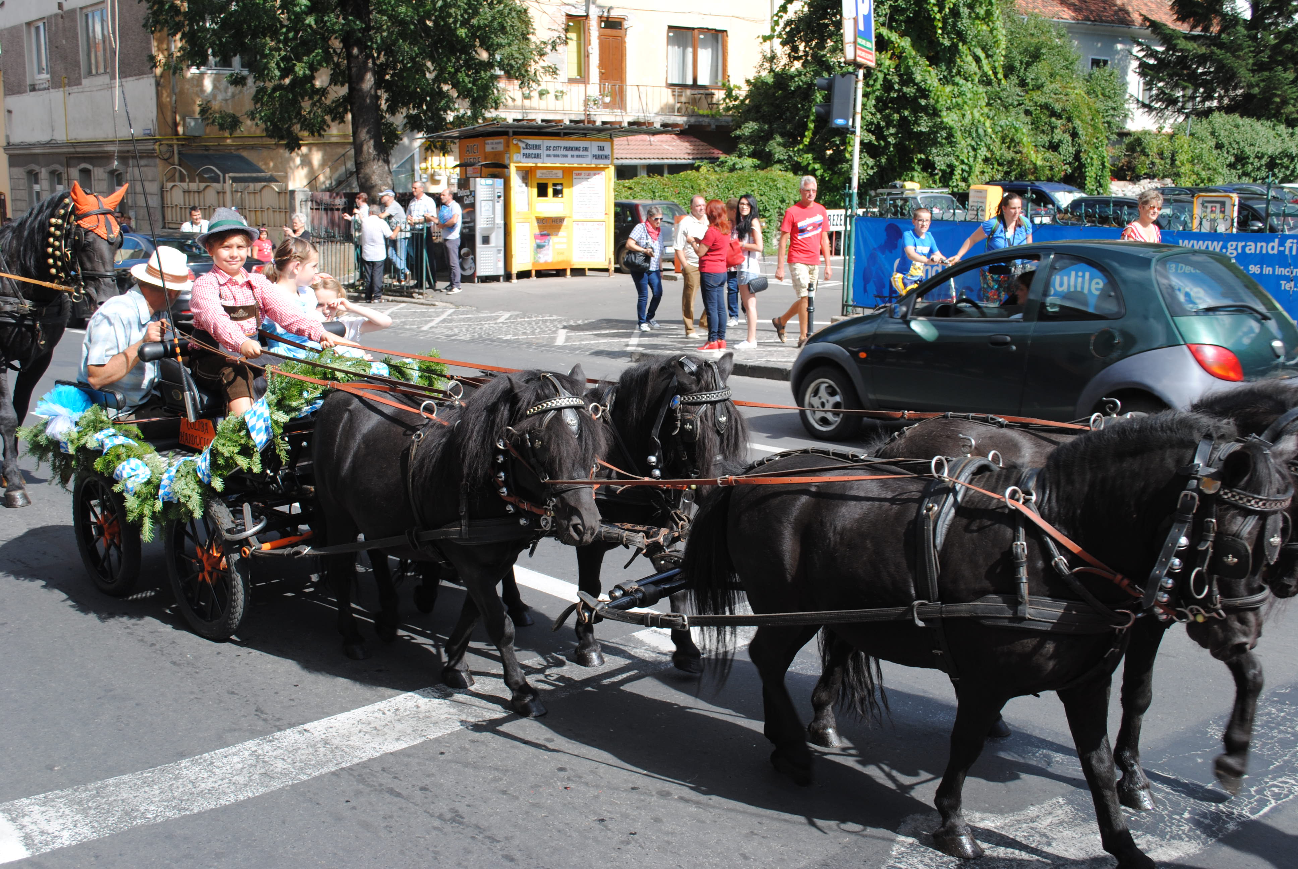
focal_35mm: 39
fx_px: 1408
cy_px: 434
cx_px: 649
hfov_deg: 49.5
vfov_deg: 34.3
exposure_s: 1/160
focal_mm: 26
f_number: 6.3
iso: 100
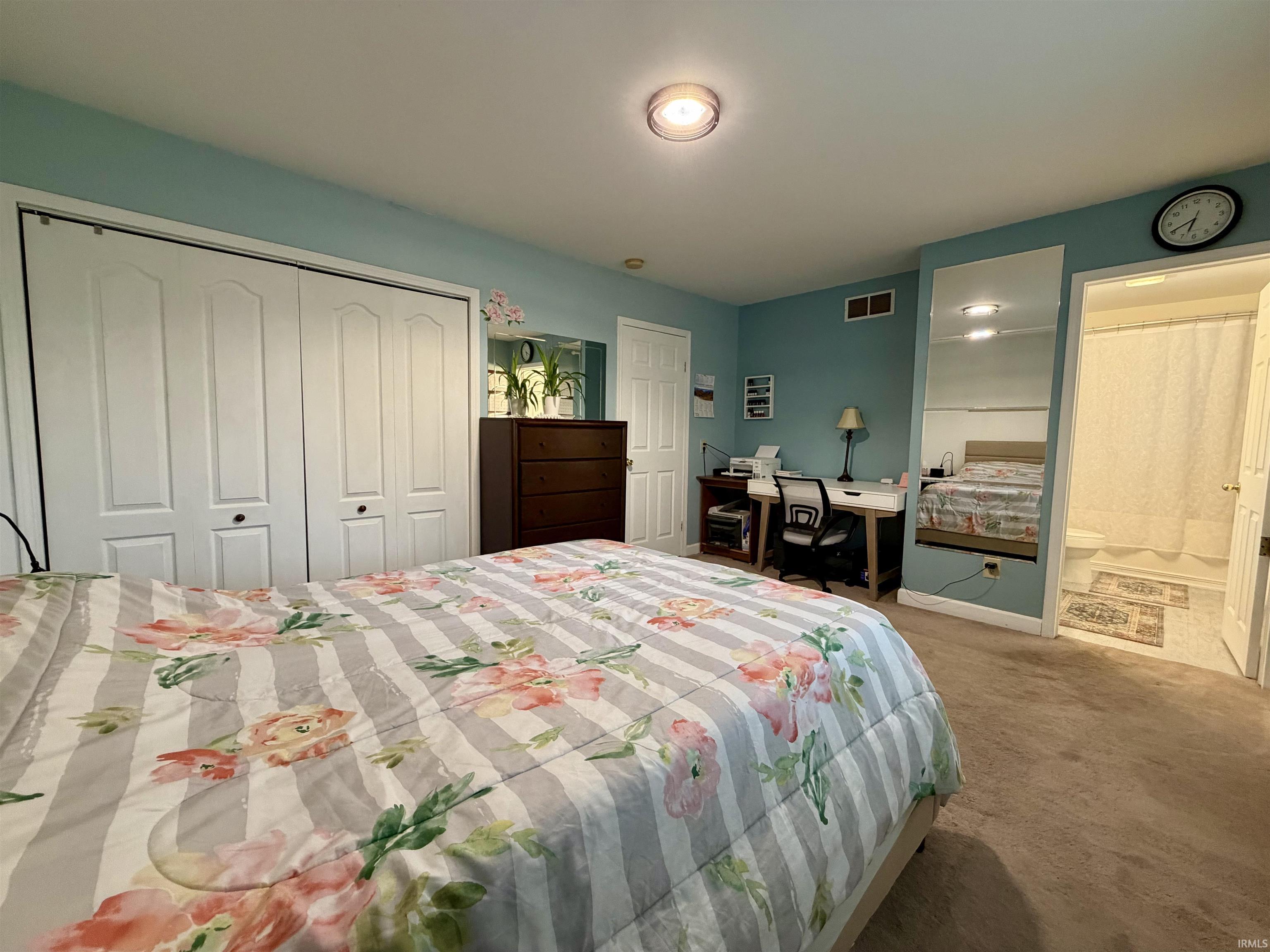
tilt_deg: -5.5
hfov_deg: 102.1
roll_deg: -1.0
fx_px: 514
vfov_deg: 85.7
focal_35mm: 14
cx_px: 635
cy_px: 476
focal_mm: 2.22
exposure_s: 1/60
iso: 320
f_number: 2.2
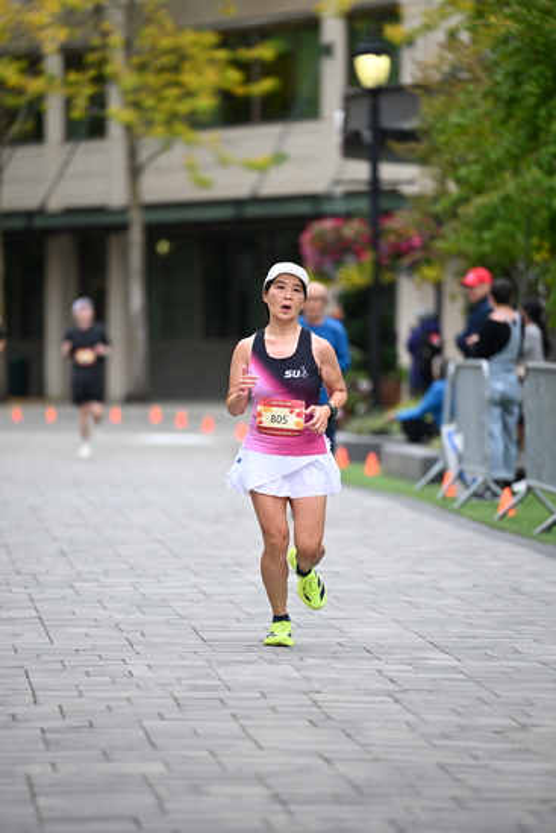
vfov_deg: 10.3
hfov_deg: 6.9
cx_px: 278
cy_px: 416
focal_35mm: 200
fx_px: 4630
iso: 640
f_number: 2.8
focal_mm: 200
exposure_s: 1/2000
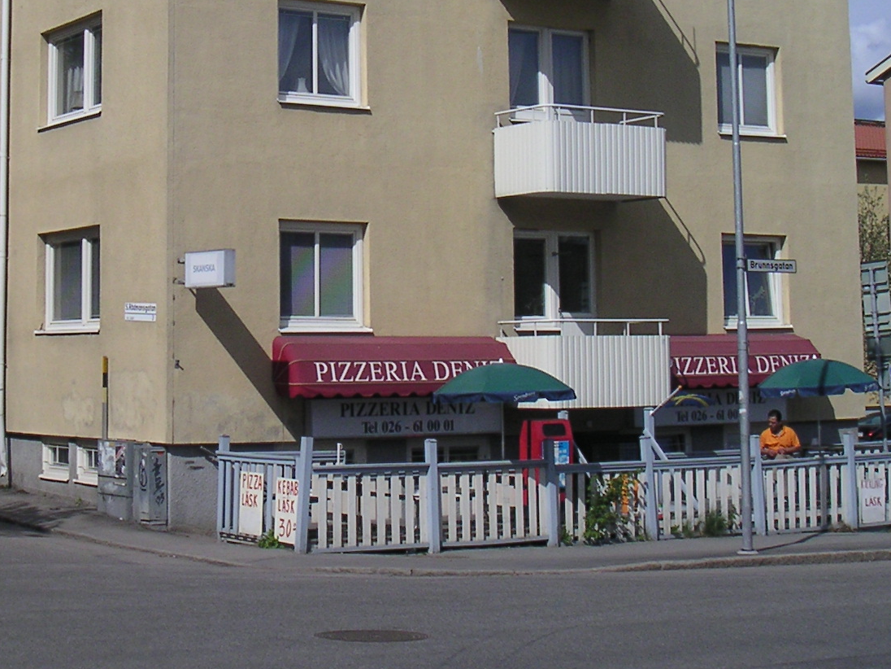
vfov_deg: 20.4
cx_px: 303
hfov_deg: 27.3
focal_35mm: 71
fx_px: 1828
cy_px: 81
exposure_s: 1/350
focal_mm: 6
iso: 50
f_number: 6.7
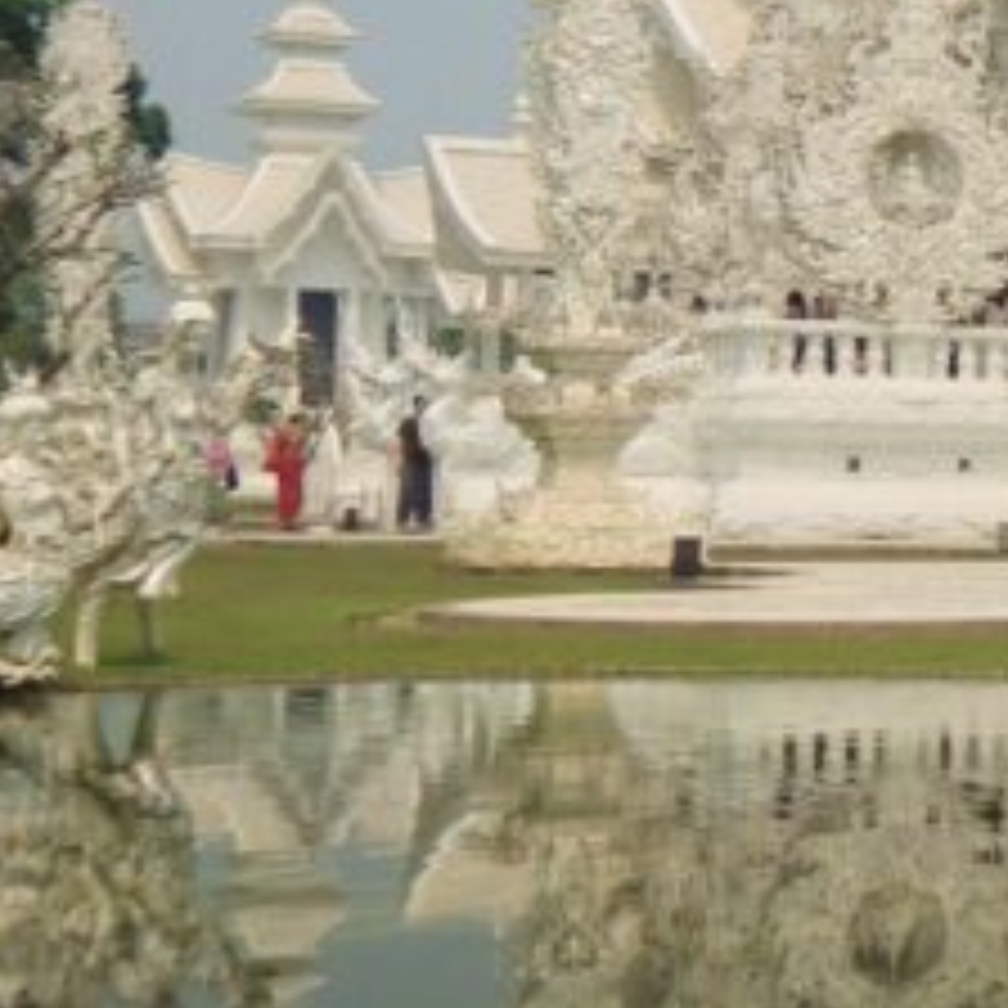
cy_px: 225
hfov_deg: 15.7
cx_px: 1467
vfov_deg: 16.8
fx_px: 3393
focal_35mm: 103
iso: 100
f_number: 10.7
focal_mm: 6.2
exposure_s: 1/200
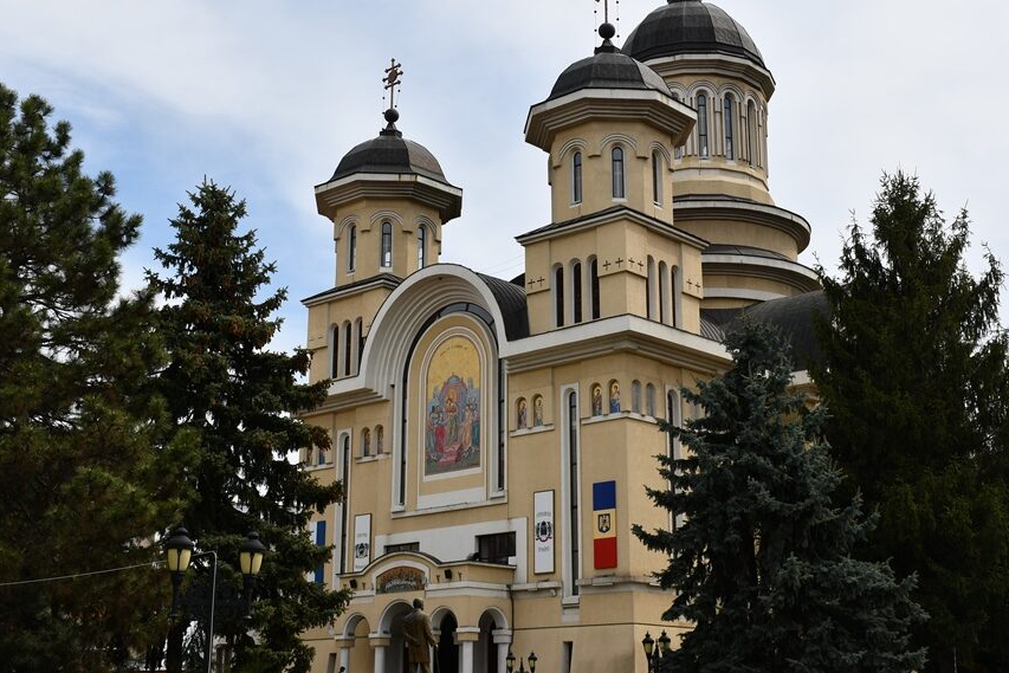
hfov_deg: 41.1
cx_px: 507
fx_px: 1345
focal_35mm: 48
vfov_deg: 28.0
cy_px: 271
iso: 100
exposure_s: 1/250
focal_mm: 27
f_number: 11
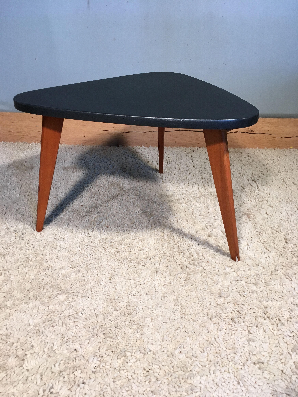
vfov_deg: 61.7
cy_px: 198
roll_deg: +0.9
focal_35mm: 29
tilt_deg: -29.9
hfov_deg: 48.2
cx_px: 149
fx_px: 333
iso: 32
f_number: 2.2
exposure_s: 1/33
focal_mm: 4.15
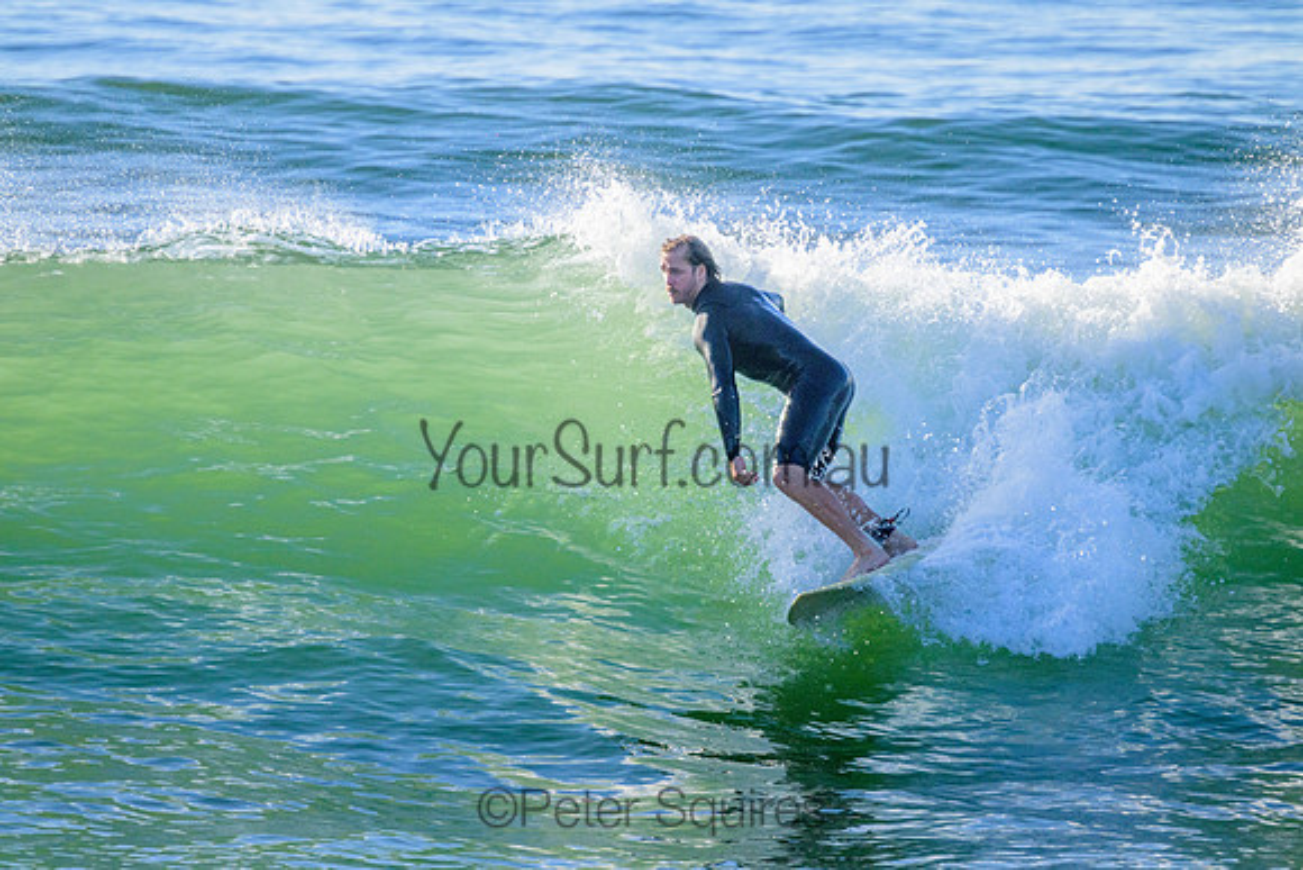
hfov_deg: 2.6
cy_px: 435
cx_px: 652
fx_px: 28961
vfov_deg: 1.7
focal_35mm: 800
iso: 1600
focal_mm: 800
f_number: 11
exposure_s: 1/2000
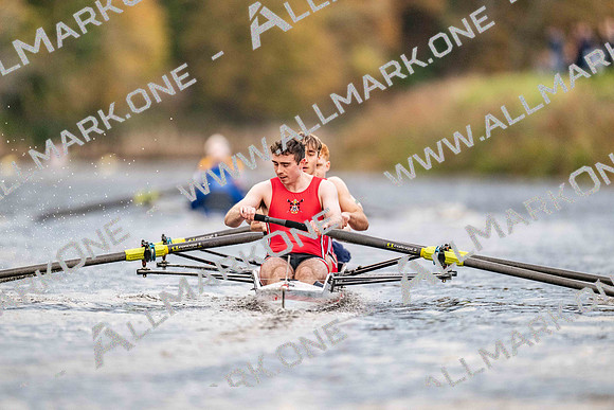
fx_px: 10235
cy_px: 205
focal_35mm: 600
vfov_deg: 2.3
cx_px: 307
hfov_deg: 3.4
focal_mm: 600
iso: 4000
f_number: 4
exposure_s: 1/2500
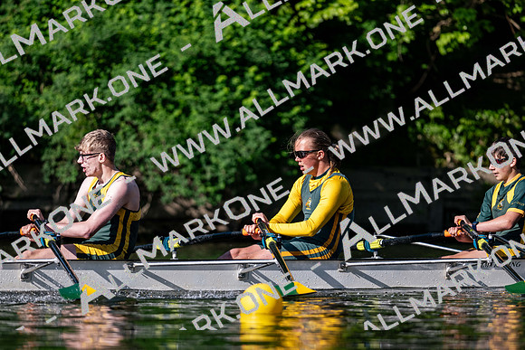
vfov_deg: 4.6
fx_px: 4376
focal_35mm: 300
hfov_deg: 6.9
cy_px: 175
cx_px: 262
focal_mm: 300
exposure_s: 1/2500
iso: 500
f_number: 4
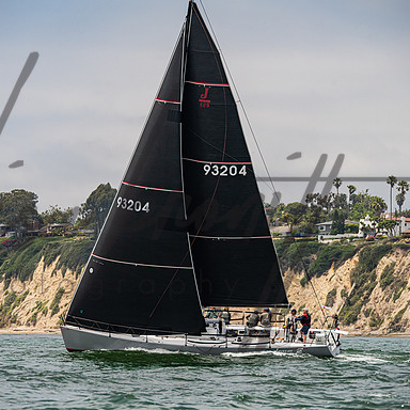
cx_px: 191
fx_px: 3444
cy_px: 204
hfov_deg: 6.8
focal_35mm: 257
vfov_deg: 6.8
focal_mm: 200
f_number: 8
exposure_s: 1/2500
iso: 500
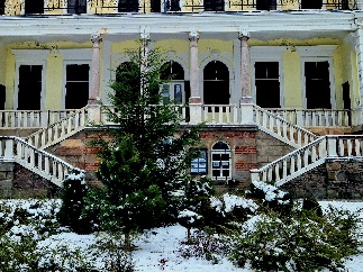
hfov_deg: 33.8
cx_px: 162
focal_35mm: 57
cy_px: 33
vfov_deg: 25.0
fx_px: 598
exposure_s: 1/909
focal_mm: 5.4
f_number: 1.8
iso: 50
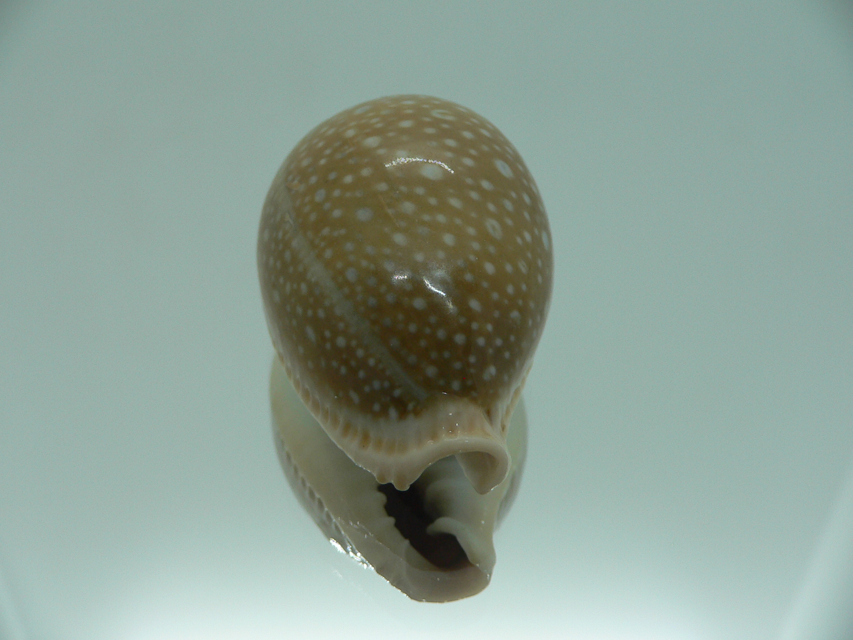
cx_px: 415
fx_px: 887
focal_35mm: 36
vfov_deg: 39.7
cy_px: 313
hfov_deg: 51.3
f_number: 2.8
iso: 80
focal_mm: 4.6
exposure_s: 1/60
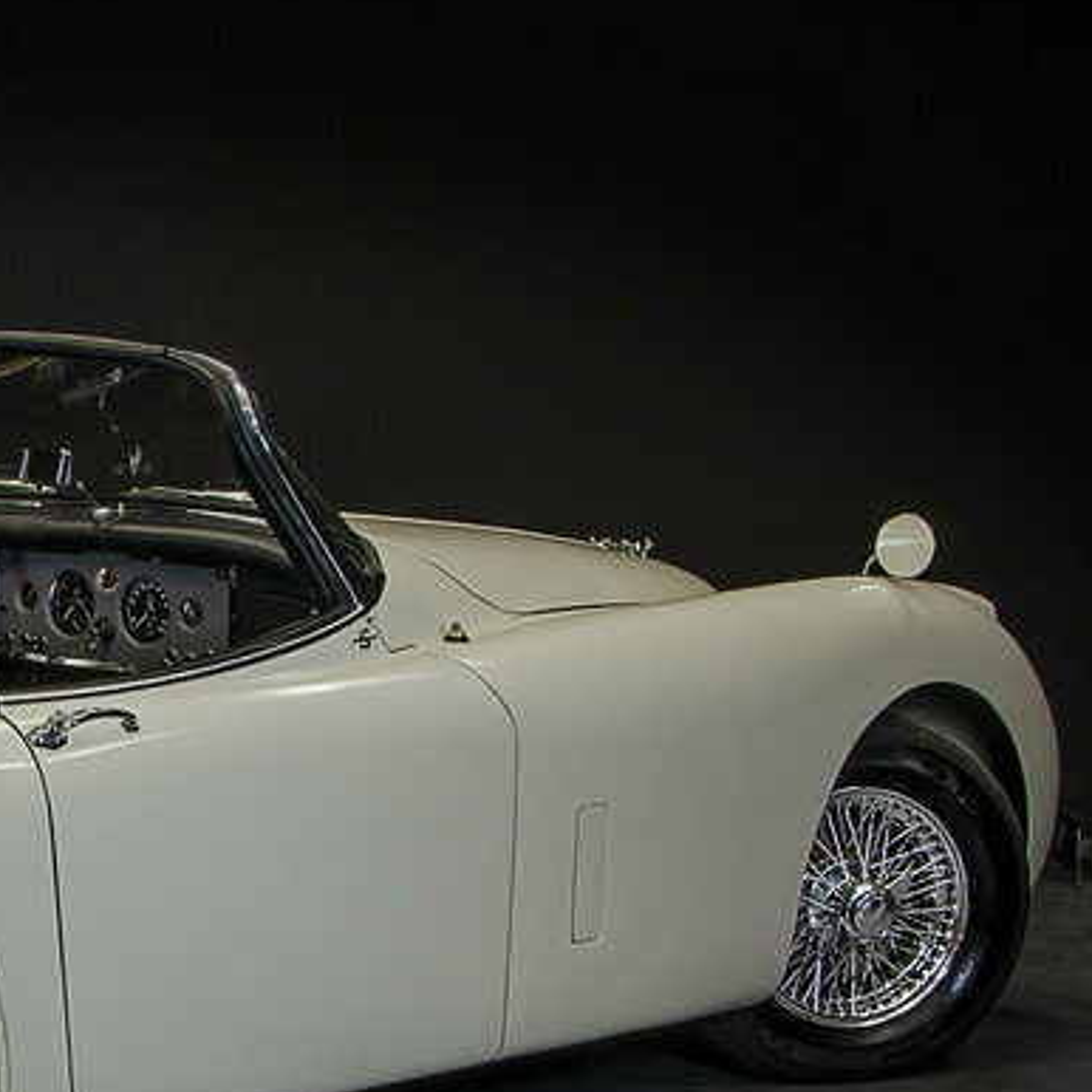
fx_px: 3391
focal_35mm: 95
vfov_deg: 18.2
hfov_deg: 17.4
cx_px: -221
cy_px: 788
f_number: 13
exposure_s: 1/2
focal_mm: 24
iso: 200
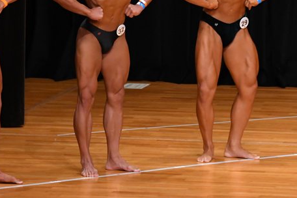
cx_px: 79
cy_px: 42
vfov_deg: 3.2
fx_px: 3572
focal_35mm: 433
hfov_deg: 4.8
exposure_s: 1/400
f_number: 5.6
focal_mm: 170
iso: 4000
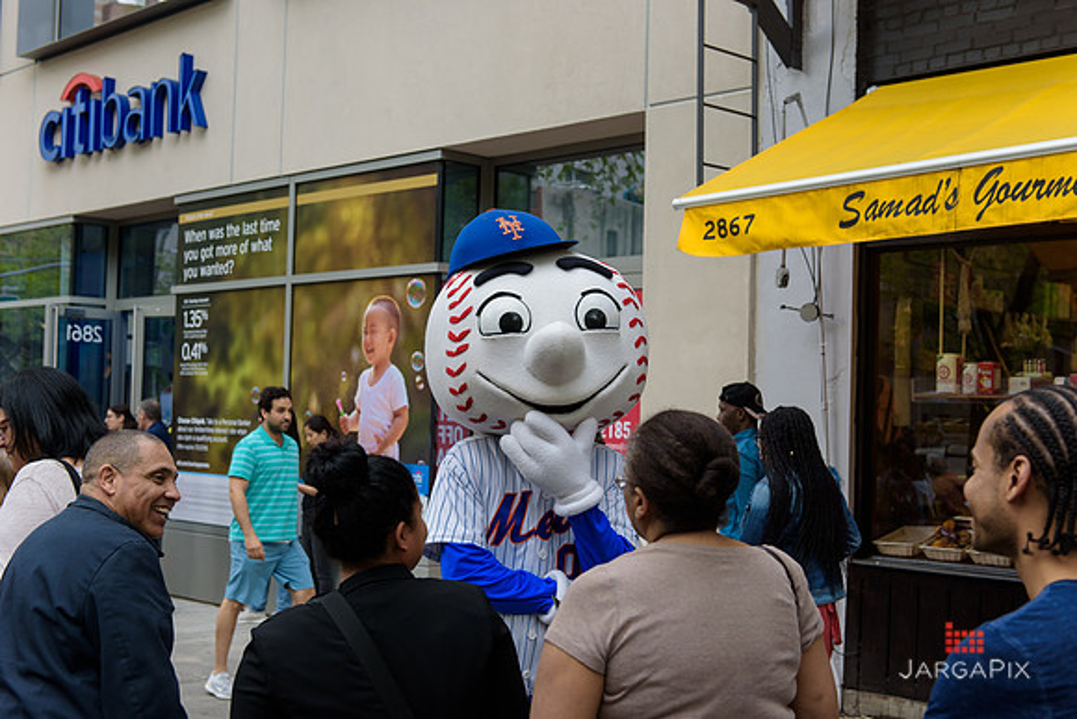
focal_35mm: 48
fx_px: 1436
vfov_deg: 28.1
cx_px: 538
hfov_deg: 41.1
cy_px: 360
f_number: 4
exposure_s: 1/250
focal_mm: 48
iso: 200
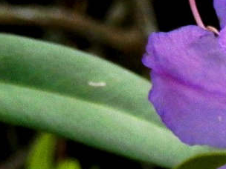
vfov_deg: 3.2
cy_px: 109
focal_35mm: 463
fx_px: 3023
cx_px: 523
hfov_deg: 4.2
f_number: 4.8
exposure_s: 1/125
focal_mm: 15.8
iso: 160
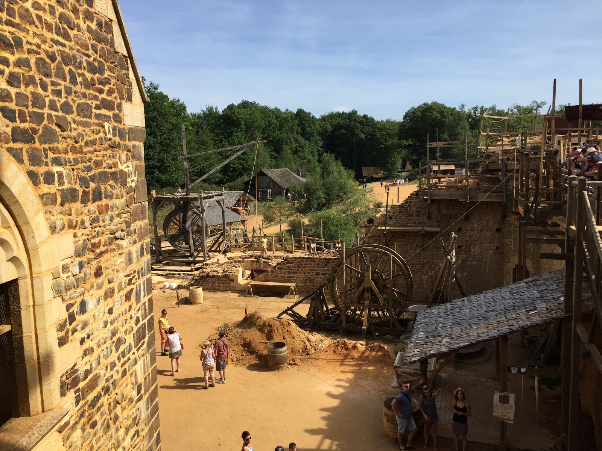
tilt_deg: -8.6
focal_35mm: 29
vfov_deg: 48.2
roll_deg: +1.4
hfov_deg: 61.7
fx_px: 504
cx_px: 301
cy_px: 226
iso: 32
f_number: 2.2
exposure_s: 1/1647
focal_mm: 4.15
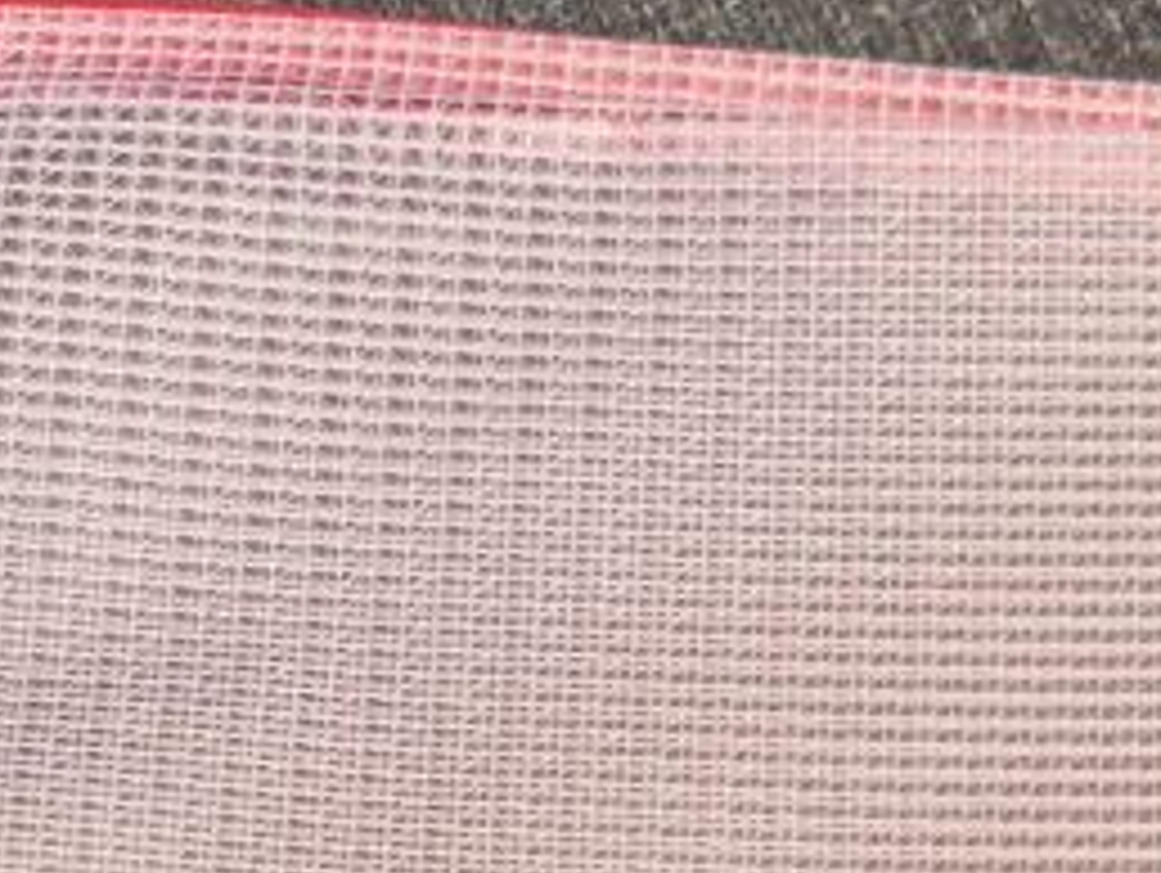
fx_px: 2988
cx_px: 738
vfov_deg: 15.8
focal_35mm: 89
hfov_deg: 21.9
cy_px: 1143
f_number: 1.8
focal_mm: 5.4
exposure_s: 1/312
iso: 50
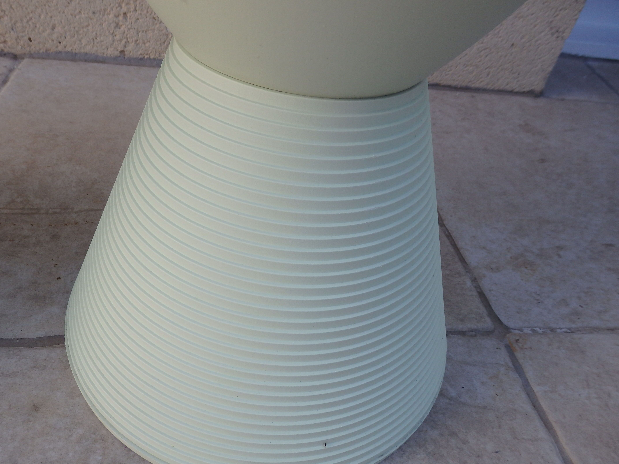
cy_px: 248
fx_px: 483
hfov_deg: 65.2
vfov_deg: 51.3
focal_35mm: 27
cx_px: 287
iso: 125
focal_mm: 4.5
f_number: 3
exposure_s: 1/640
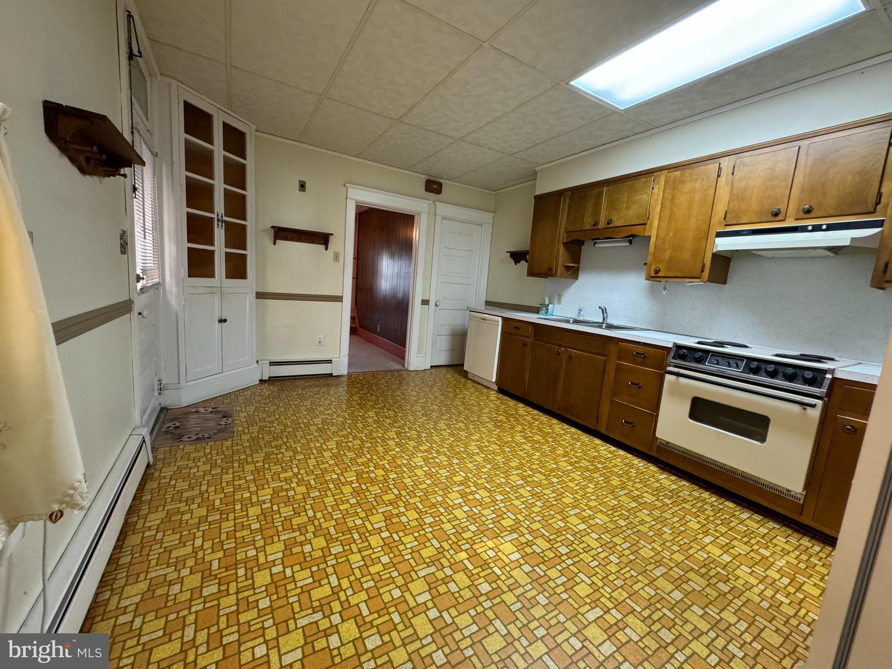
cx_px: 446
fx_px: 361
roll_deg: -4.2
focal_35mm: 14
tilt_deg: -8.5
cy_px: 334
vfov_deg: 85.7
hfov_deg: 102.1
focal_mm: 2.22
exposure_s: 1/60
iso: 400
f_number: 2.2
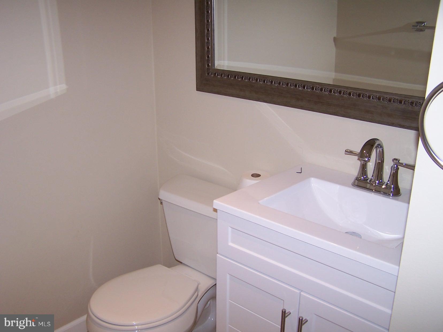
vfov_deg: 37.7
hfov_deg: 49.0
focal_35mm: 38
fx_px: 486
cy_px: 166
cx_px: 222
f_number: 2.8
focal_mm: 6.3
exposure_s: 1/60
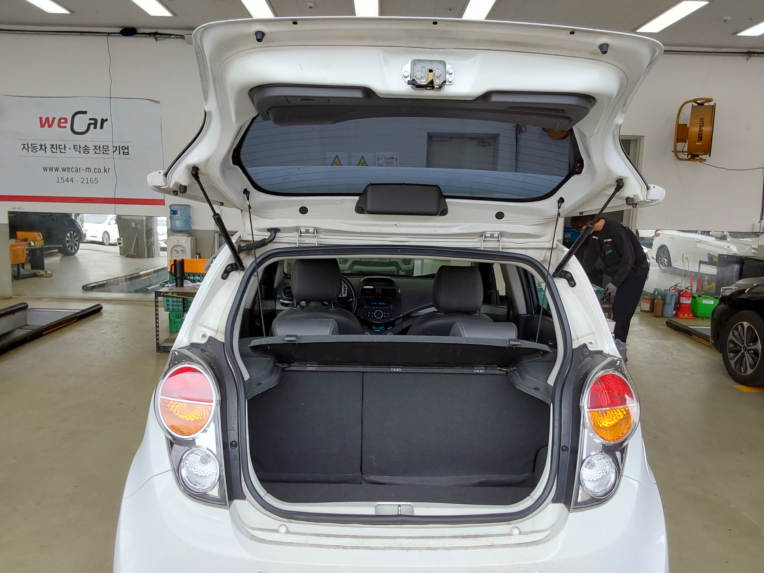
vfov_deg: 49.7
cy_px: 286
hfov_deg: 63.4
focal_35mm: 28
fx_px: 618
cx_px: 382
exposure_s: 1/228
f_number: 1.9
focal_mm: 2.91
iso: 50
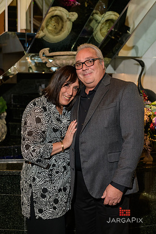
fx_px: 403
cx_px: 78
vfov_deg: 32.4
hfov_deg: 21.9
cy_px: 117
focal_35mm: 62
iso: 1000
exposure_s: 1/125
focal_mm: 62
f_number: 5
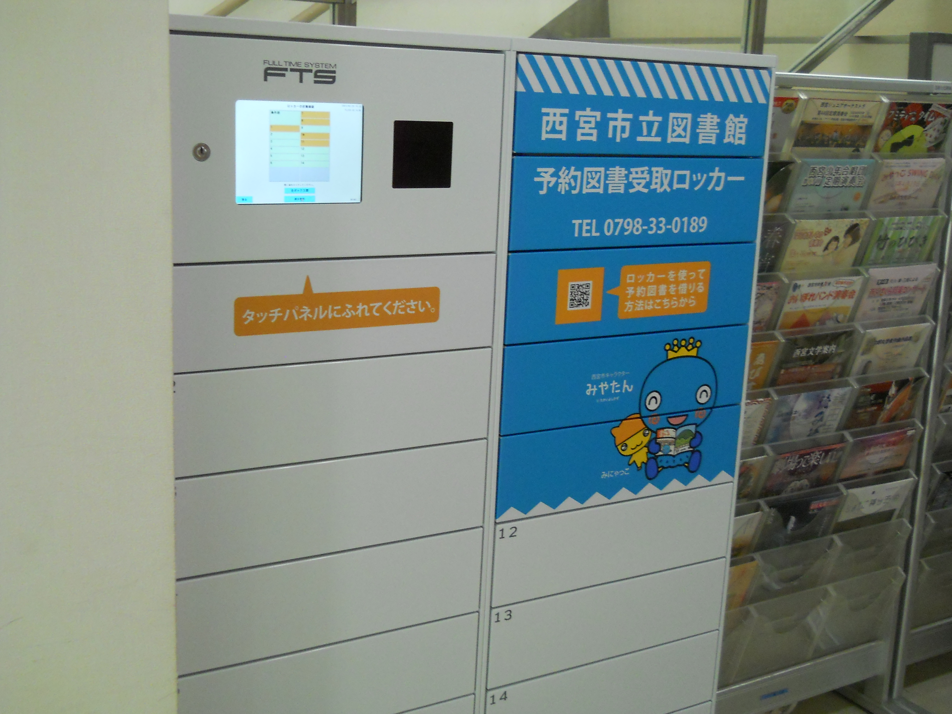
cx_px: 476
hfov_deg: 45.8
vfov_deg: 35.1
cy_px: 357
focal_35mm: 41
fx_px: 1128
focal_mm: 6.72
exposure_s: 1/50
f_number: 3.1
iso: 400
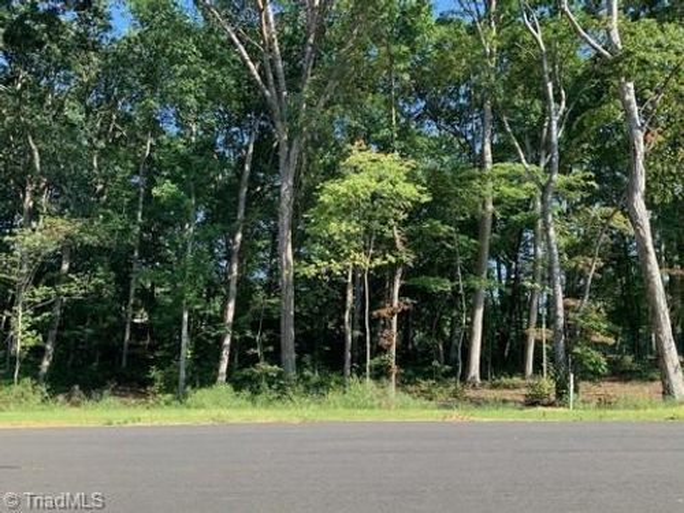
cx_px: 342
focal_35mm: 29
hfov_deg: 61.7
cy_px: 256
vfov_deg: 48.2
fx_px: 573
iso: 16
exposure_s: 1/327
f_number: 1.8
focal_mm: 3
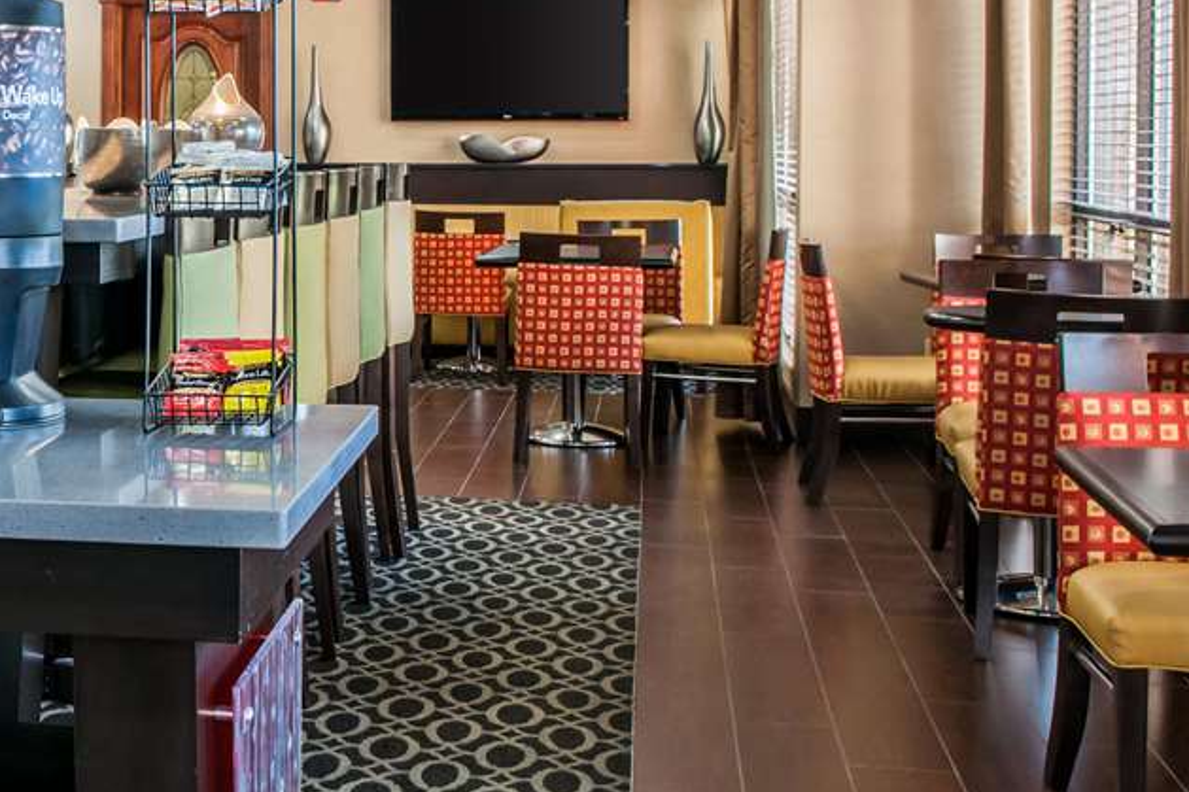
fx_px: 2047
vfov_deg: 21.8
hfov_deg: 29.4
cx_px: -96
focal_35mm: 62
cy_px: 291
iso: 400
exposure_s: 1/2.5
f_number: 11
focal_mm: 26
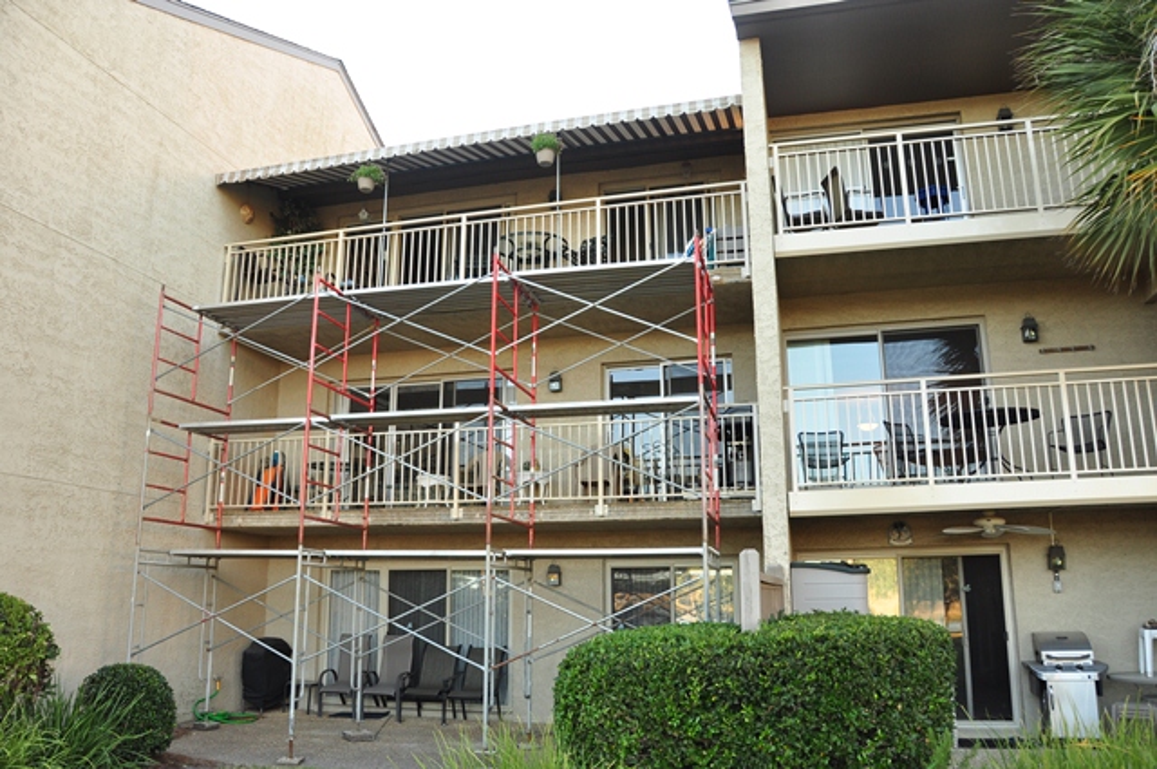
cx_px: 578
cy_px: 384
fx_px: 867
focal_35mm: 27
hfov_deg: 67.4
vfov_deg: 47.8
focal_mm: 18
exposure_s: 1/80
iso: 200
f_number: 5.6
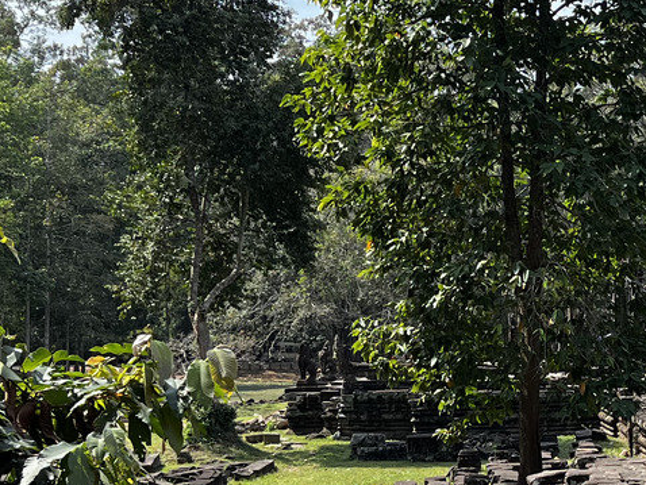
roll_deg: +0.3
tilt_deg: +1.3
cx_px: 464
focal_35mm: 87
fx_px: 1624
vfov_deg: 16.9
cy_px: 322
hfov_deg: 22.3
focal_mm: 5.7
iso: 50
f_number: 1.5
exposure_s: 1/2123
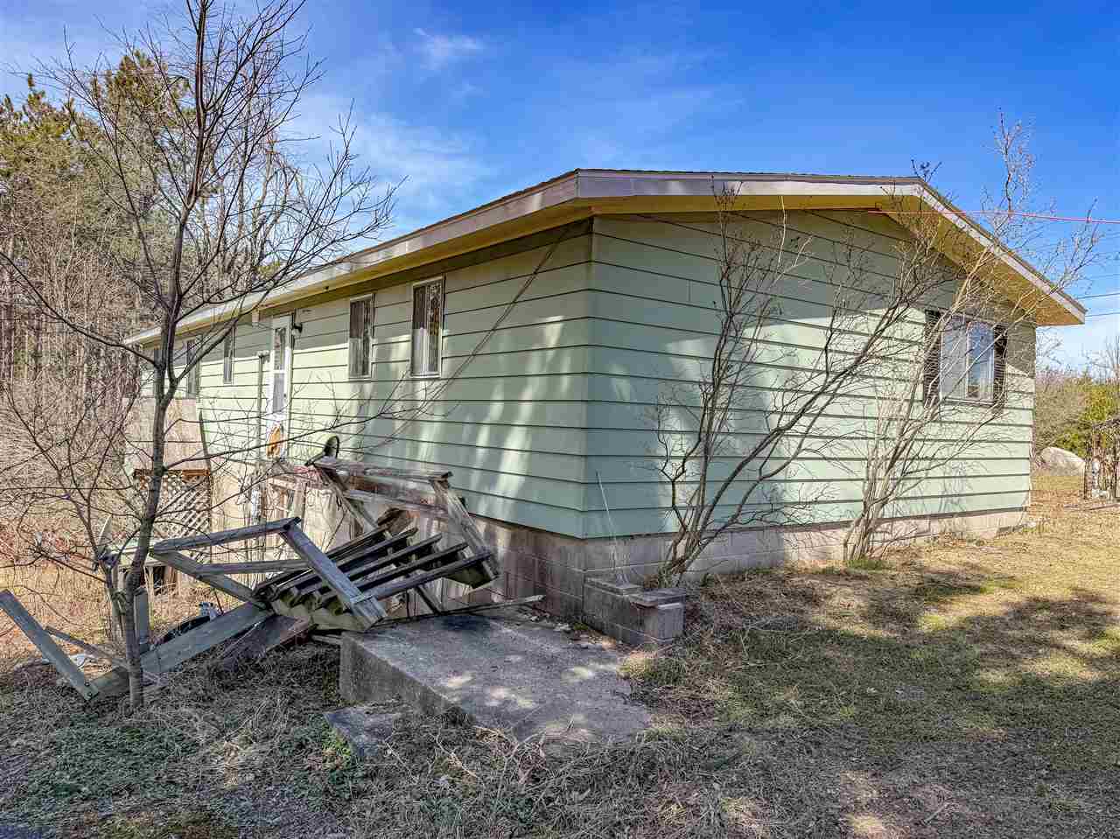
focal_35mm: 24
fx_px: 776
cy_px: 420
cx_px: 560
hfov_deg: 71.6
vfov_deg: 56.8
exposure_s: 1/2800
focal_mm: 6.76
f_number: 1.8
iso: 80
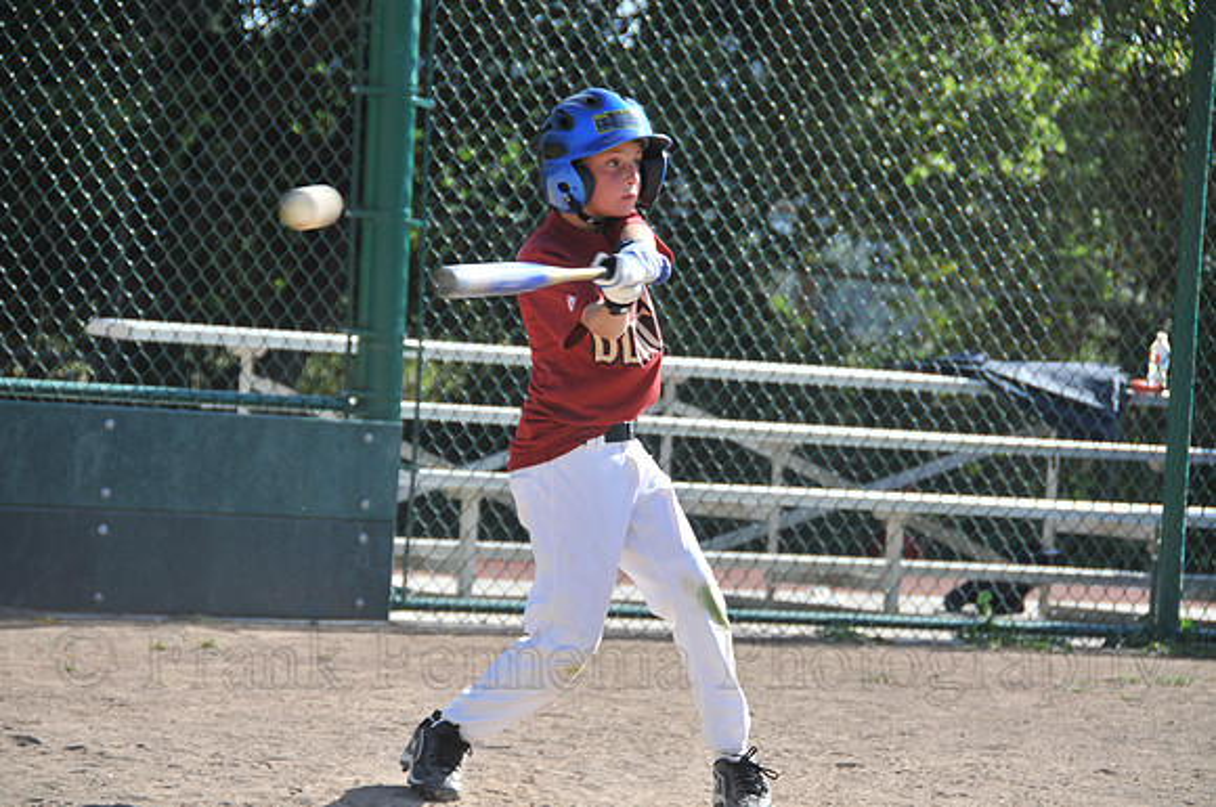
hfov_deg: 11.4
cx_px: 608
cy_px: 404
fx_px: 6071
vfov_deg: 7.6
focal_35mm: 180
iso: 200
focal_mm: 120
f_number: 5.3
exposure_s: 1/500
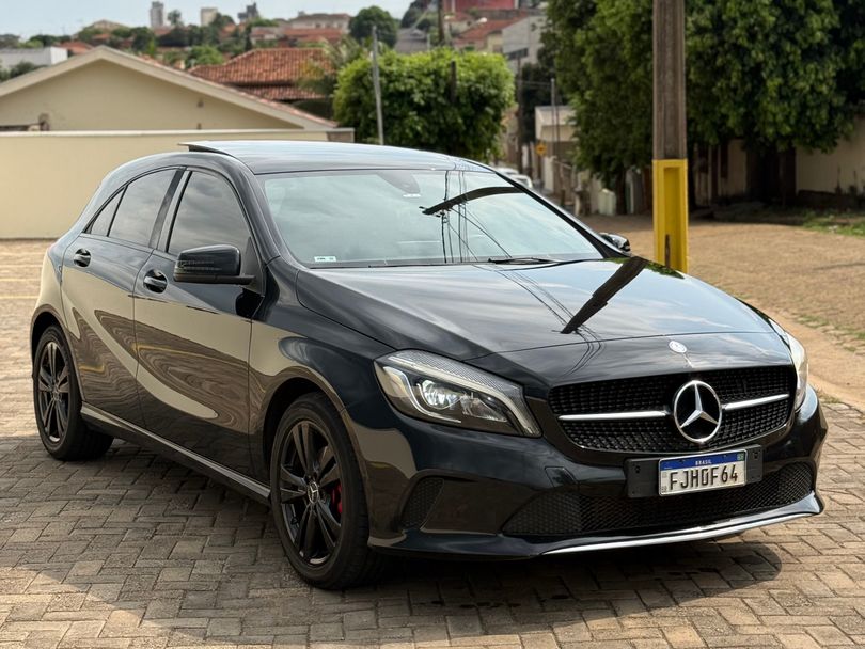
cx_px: 432
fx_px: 1200
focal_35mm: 48
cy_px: 324
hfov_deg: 39.6
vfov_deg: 30.3
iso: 80
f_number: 1.78
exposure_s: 1/2415
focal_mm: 6.76
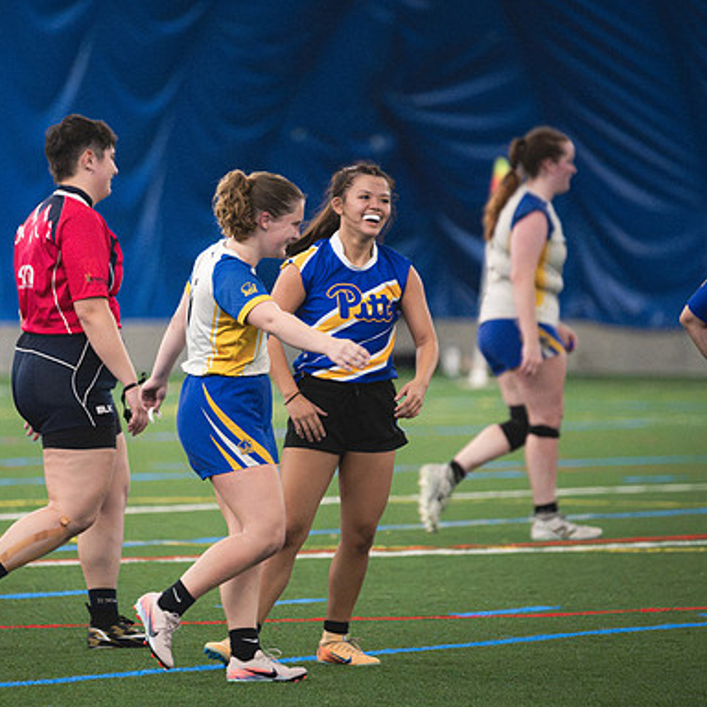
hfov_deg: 4.5
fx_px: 8896
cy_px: 354
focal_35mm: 385
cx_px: 199
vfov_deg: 4.6
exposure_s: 1/640
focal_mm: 200
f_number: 2.8
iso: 11400
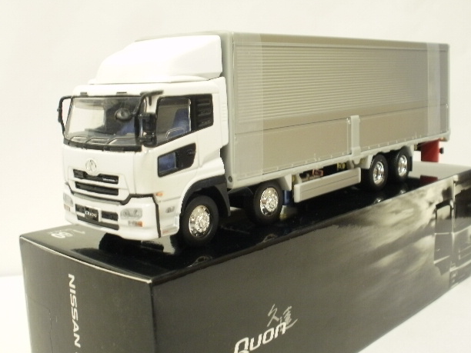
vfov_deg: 31.5
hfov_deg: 41.2
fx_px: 626
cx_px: 240
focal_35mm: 46
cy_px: 175
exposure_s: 1/5
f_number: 4
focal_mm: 7.7
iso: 125
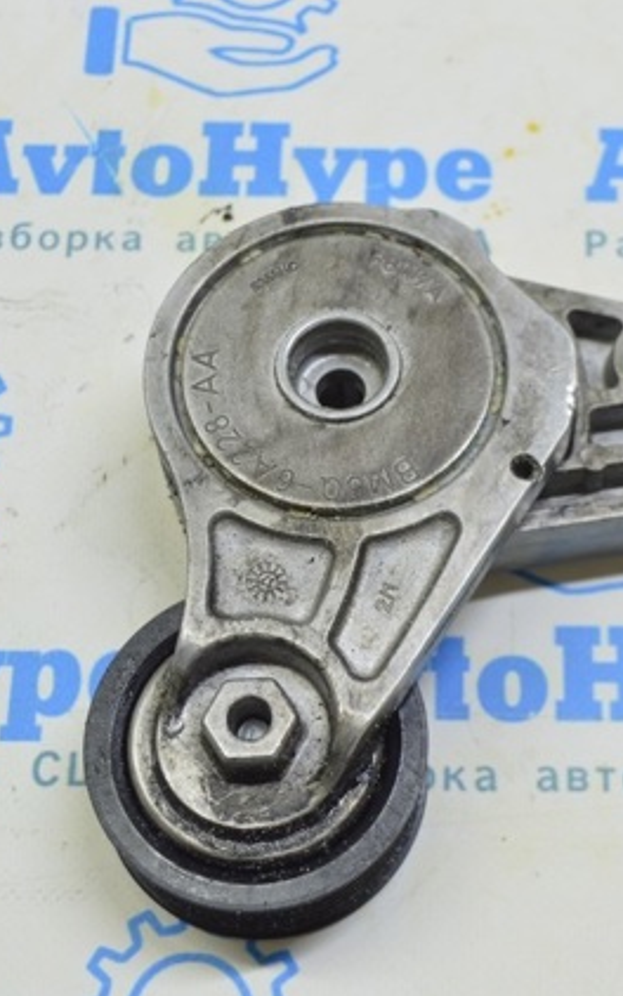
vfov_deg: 28.7
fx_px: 1948
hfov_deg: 18.1
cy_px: 499
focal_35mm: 72
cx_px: 422
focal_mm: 31
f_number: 5.6
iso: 400
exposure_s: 1/20
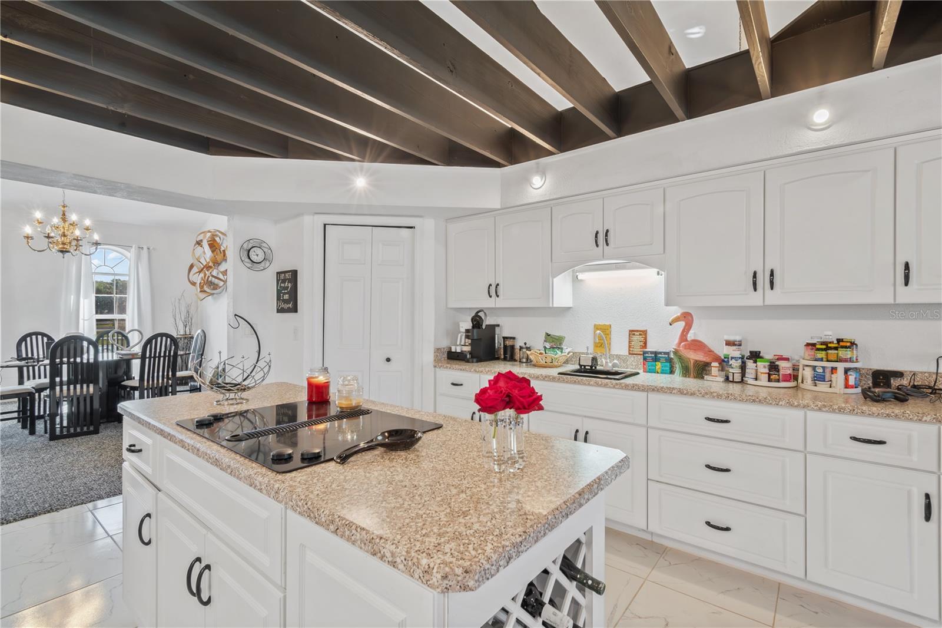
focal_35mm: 15
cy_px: 314
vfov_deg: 77.3
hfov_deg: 100.4
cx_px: 471
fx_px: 392
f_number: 9
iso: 250
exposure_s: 1/2.5
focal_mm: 10
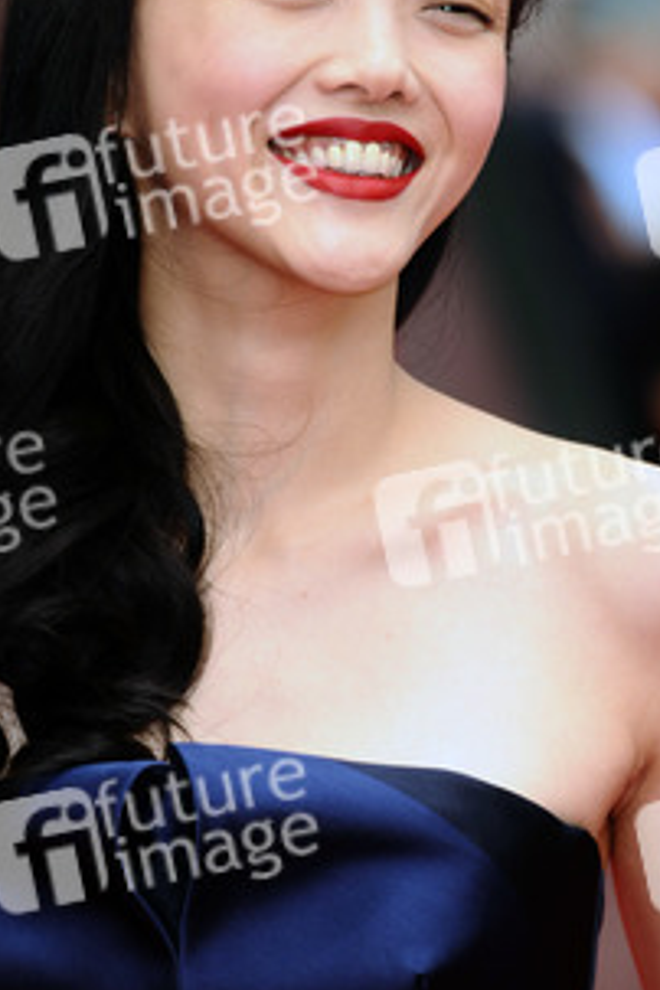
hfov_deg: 3.5
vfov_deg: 5.2
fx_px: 10889
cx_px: 247
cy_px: 346
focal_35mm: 396
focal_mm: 200
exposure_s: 1/250
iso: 200
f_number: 4.5
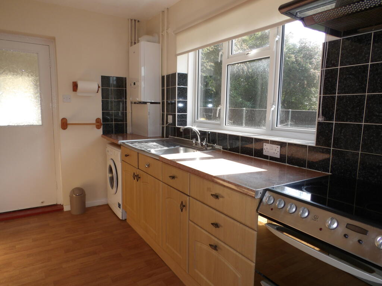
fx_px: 265
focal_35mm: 24
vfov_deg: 56.8
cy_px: 143
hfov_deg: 71.6
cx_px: 191
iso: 100
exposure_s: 1/64
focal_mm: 4.3
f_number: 4.1
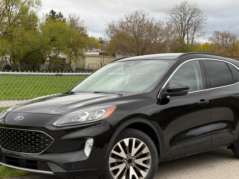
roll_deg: -1.4
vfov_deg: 22.9
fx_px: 442
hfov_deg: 30.2
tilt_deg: -3.3
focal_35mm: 64
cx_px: 132
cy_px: 98
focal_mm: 6.76
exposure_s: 1/386
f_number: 1.78
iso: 64
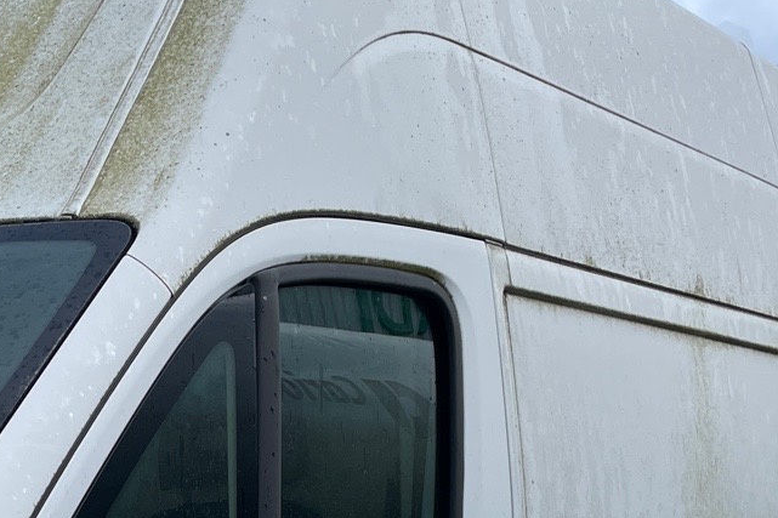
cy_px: 734
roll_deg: +0.7
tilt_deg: -7.3
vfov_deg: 15.7
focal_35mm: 81
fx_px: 1750
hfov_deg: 24.1
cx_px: 32
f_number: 1.6
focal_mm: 4.2
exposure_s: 1/2257
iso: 32
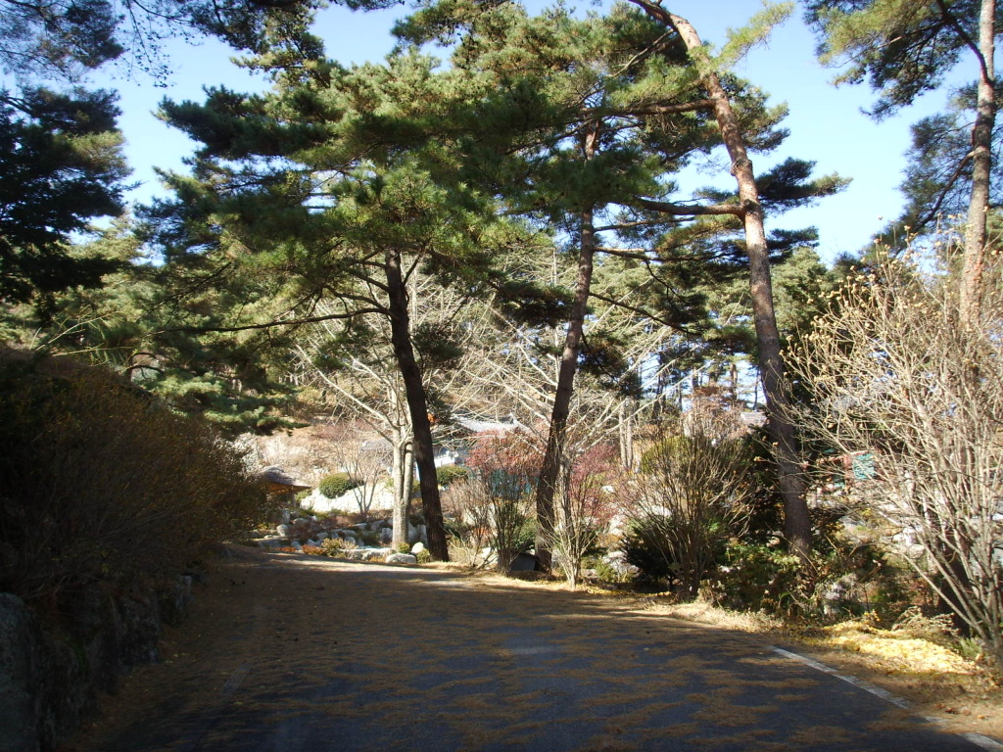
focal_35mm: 39
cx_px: 502
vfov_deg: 36.8
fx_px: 1130
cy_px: 376
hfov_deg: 47.9
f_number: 3.5
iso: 50
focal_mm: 6.6
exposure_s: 1/125
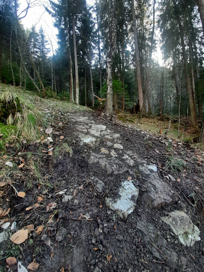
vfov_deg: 106.2
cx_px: 102
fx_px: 102
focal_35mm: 13
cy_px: 136
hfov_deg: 89.9
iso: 125
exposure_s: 1/50
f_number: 2.2
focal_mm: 1.42
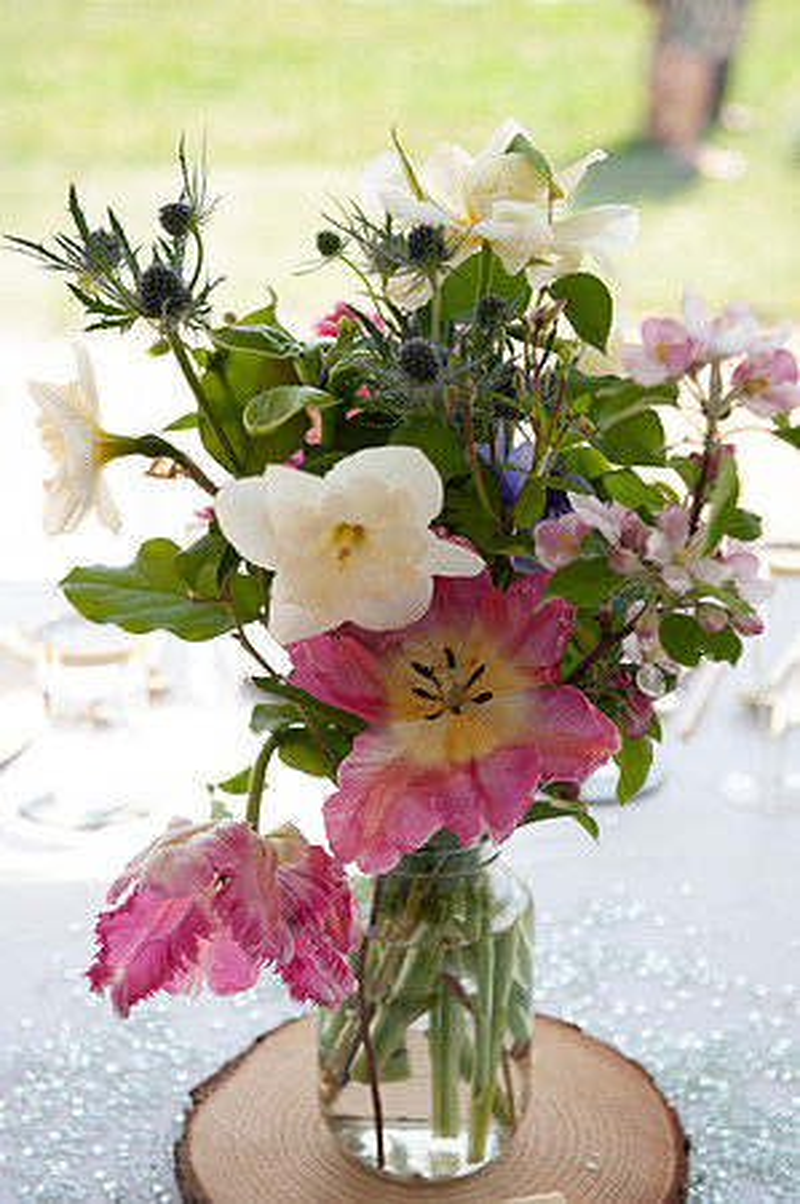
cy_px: 602
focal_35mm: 70
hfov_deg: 19.4
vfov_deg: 28.9
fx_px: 2339
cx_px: 400
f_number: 5.6
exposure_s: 1/200
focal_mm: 70
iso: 125
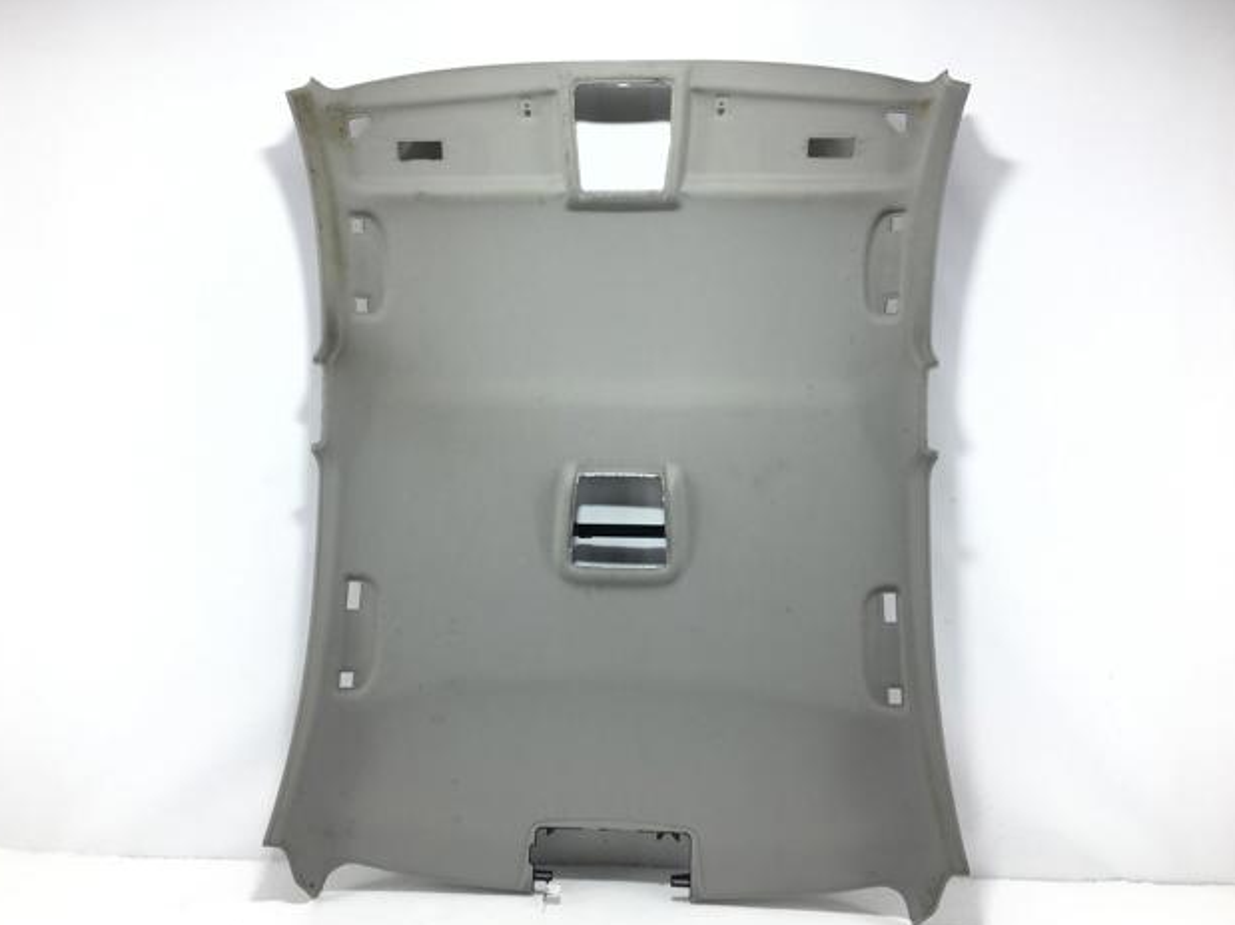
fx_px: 1070
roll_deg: -0.1
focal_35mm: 30
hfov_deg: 60.0
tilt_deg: -0.7
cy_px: 472
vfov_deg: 46.8
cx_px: 611
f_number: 2.2
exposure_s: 1/110
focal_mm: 4.15
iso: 25
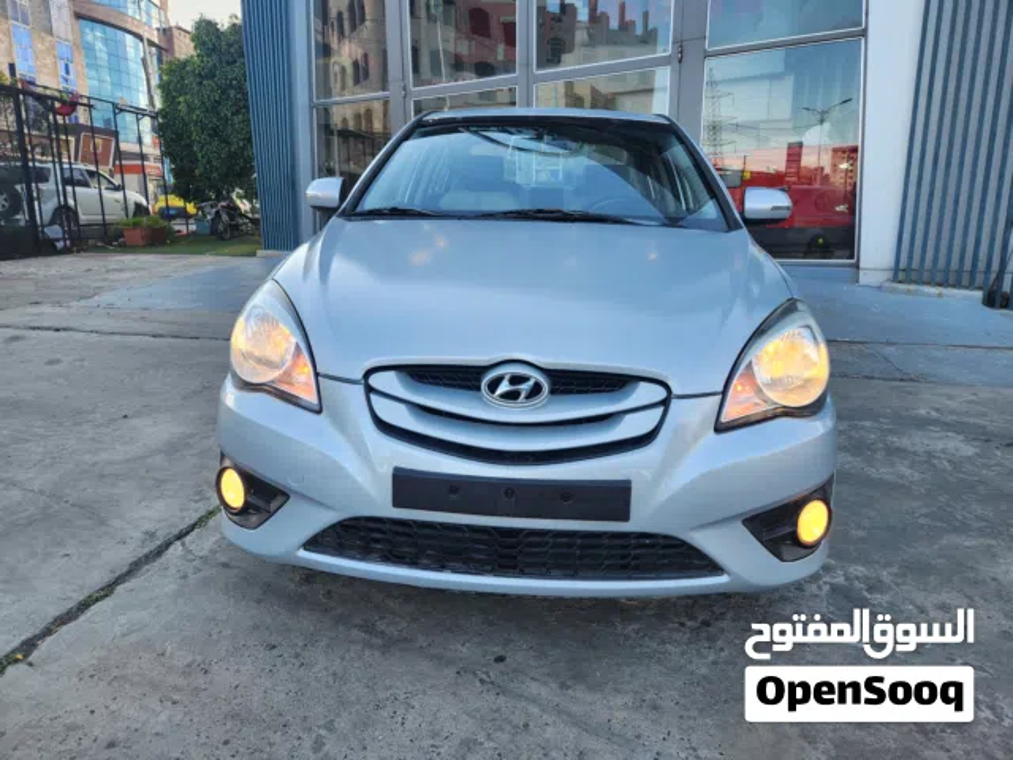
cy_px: 380
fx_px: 673
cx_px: 506
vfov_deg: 58.9
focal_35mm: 23
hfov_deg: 73.9
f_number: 1.8
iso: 32
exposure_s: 1/180
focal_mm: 5.4
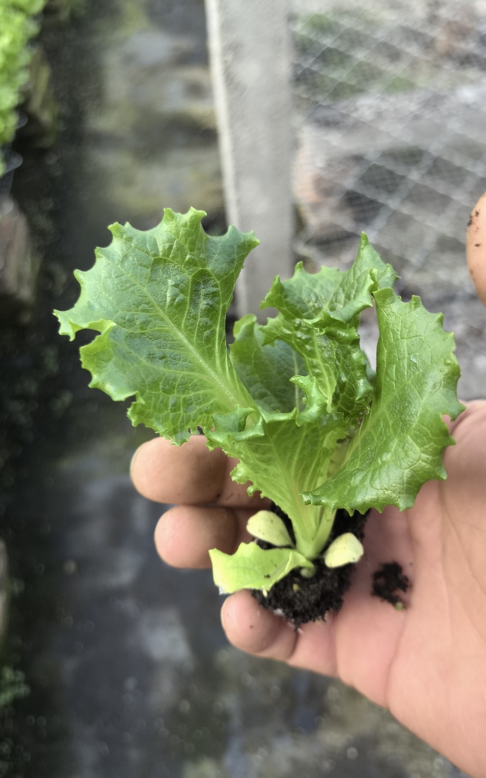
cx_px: 278
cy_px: 385
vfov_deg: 64.6
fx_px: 615
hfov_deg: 43.0
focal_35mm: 29
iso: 50
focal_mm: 5.75
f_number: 2
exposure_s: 1/147
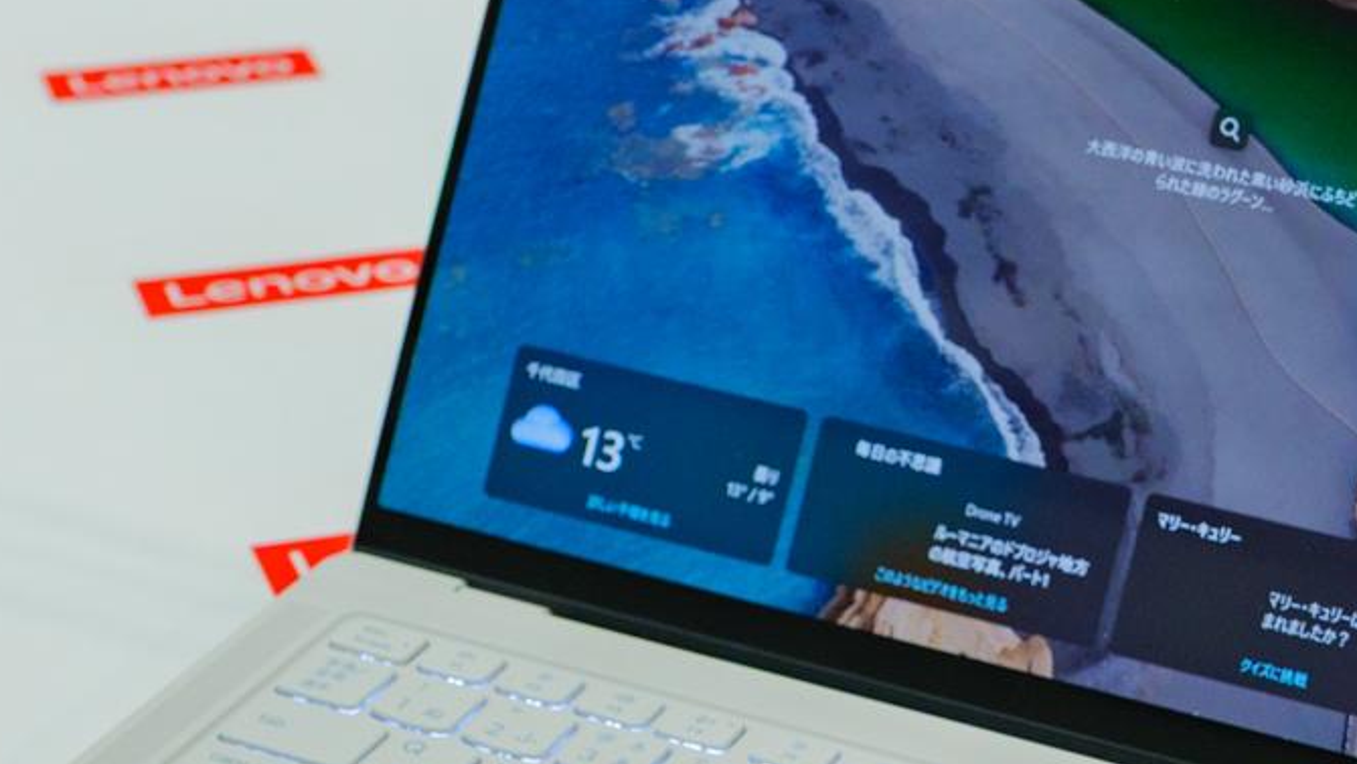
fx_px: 3599
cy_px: 678
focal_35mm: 100
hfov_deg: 21.2
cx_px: 942
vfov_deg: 12.0
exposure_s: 1/125
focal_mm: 25
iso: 500
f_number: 4
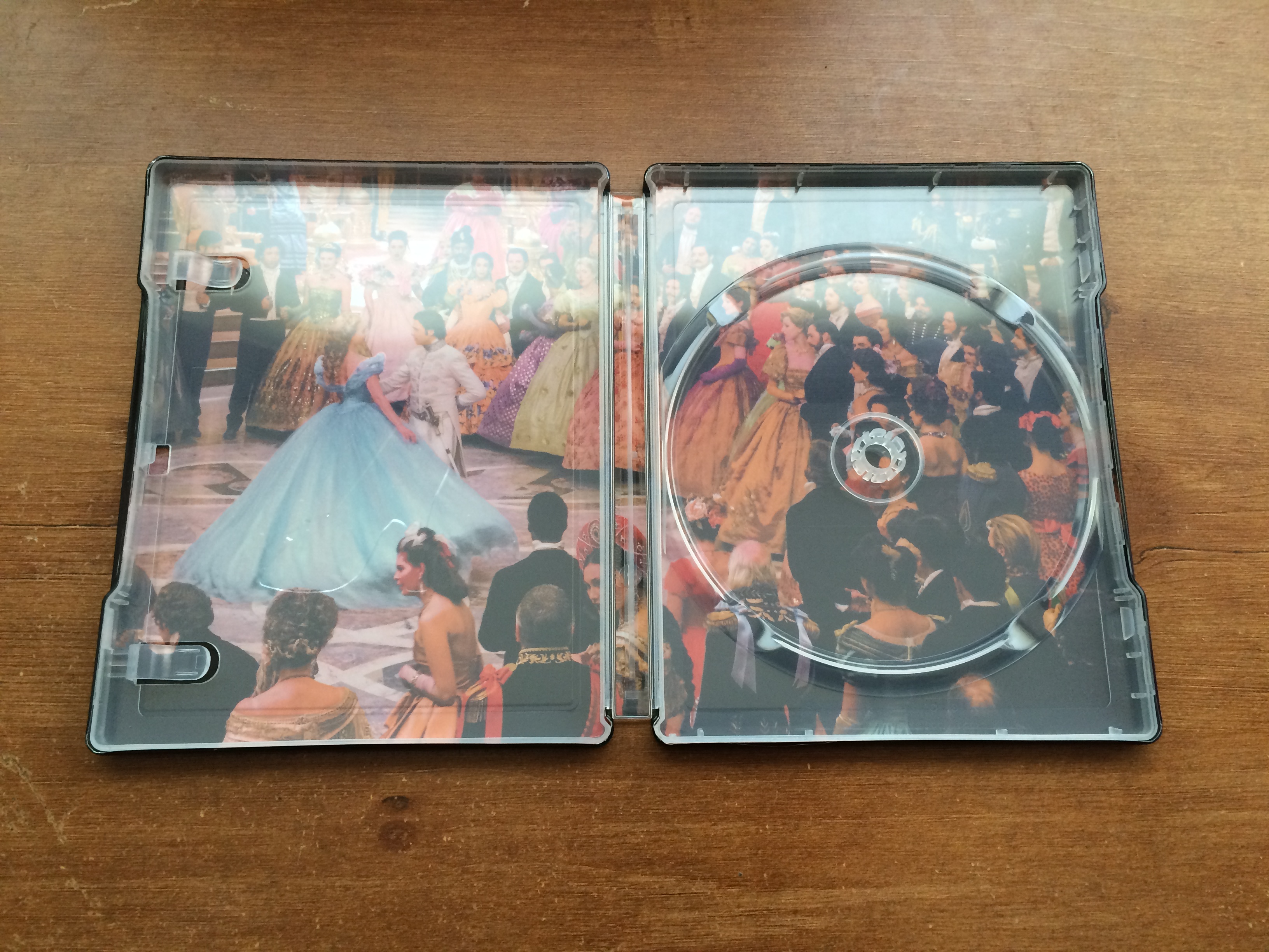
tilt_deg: -76.5
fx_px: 1063
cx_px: 634
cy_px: 476
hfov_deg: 61.7
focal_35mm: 29
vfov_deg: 48.2
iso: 100
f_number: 2.2
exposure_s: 1/30
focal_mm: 4.15
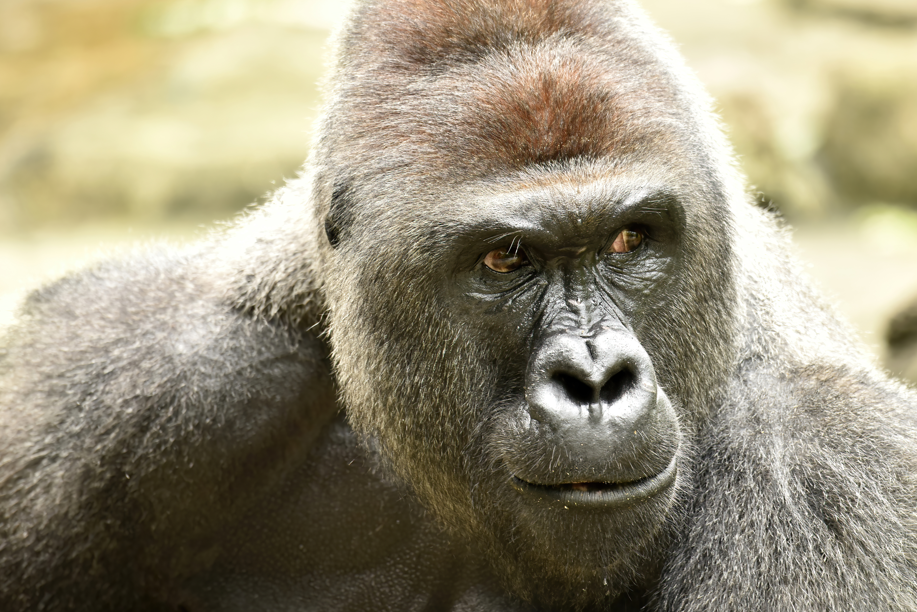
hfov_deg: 4.4
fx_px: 11898
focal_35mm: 467
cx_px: 521
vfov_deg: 2.9
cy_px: 335
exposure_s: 1/200
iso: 800
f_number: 5.6
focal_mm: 400
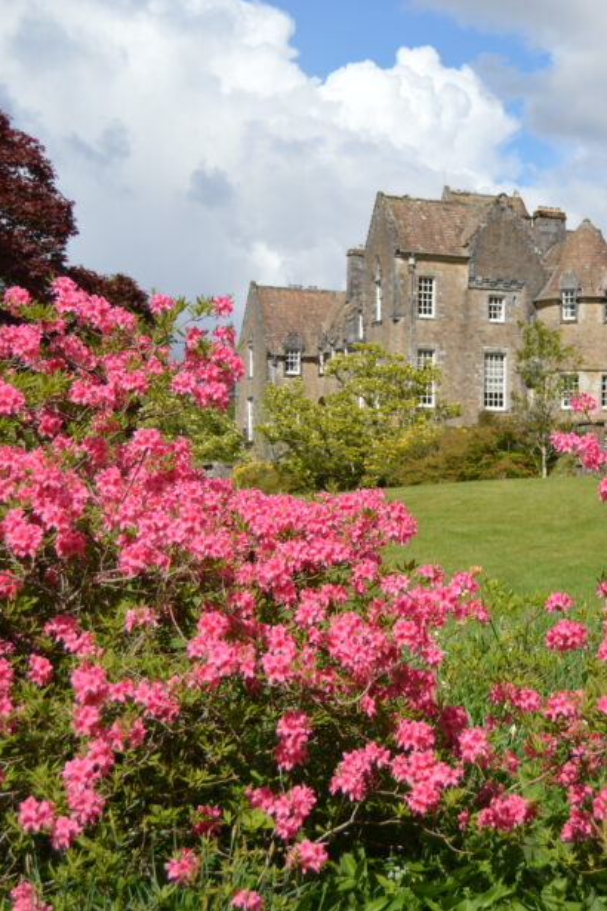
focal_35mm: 59
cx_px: 466
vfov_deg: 33.9
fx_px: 1492
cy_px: 455
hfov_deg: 22.7
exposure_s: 1/1000
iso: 100
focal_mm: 26
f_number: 4.5
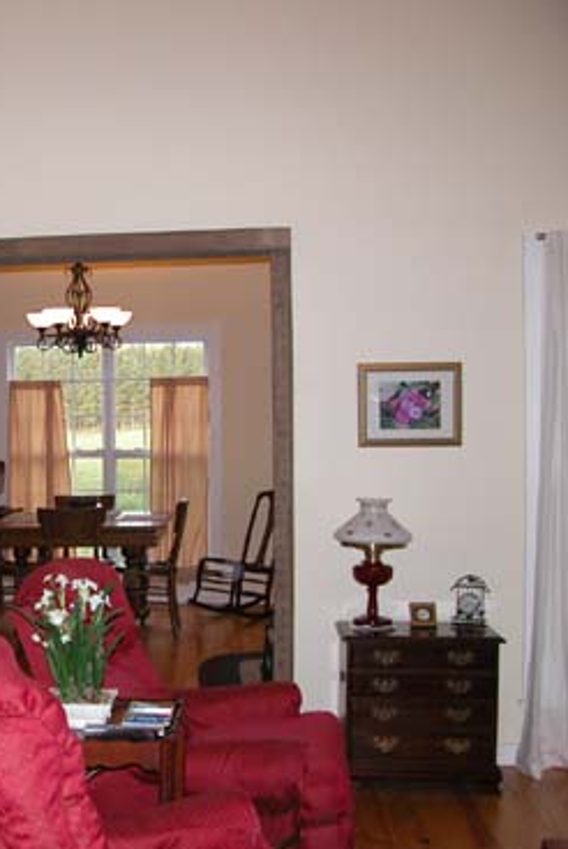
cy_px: 430
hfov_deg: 26.7
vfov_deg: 41.1
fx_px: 1134
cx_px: 9
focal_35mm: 48
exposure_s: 1/60
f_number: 2.8
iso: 200
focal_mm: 8.9
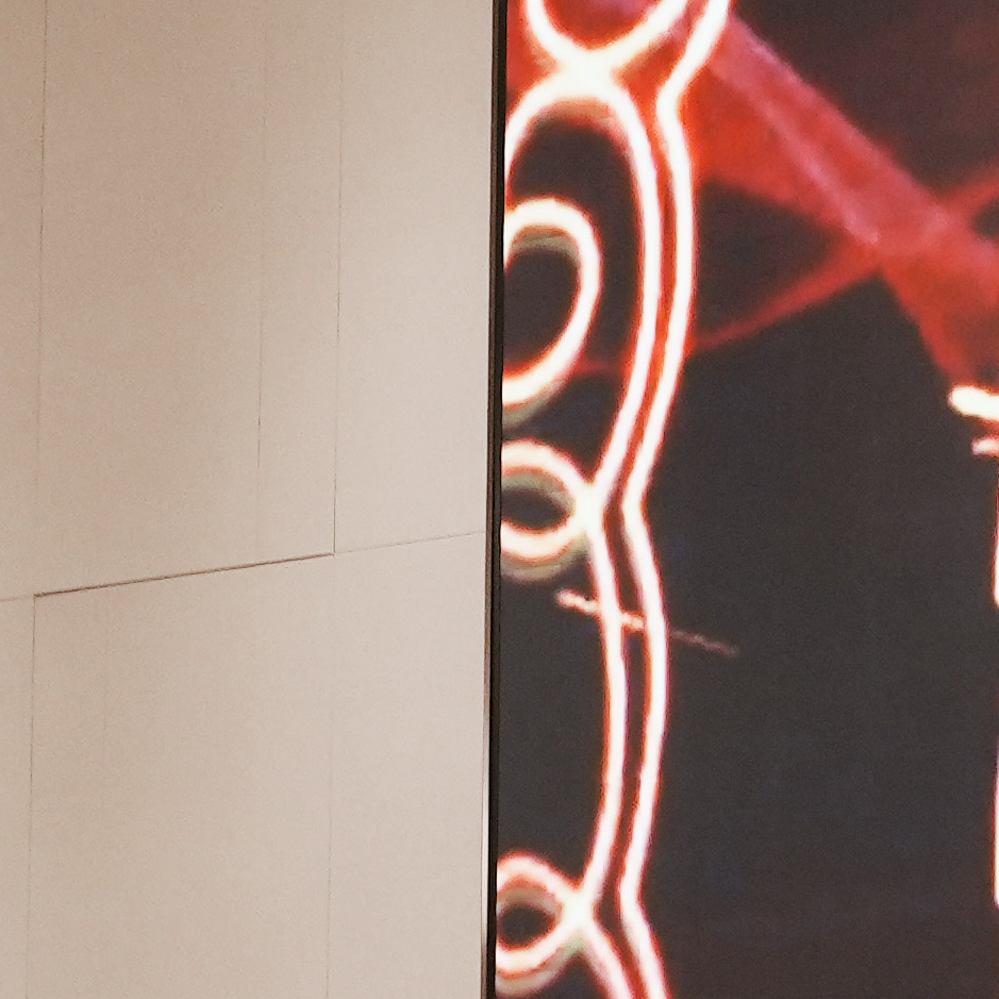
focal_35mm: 222
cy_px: 679
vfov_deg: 7.9
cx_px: 2116
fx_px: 7248
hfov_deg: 7.5
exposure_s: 1/125
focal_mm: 35
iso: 640
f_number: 4
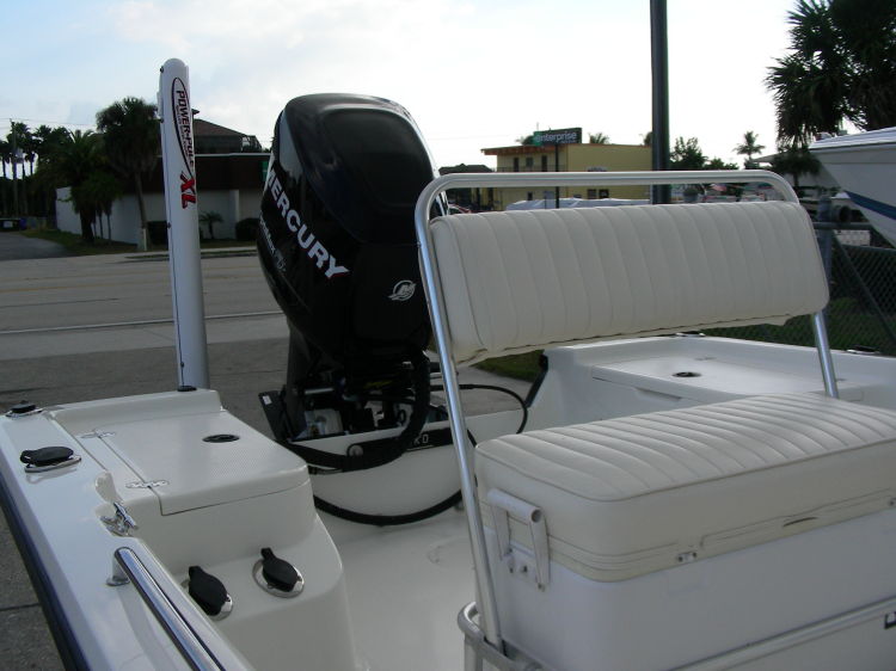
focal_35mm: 38
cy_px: 336
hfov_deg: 49.0
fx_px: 983
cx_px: 448
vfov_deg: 37.7
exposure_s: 1/572
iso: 50
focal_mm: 6.3
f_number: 4
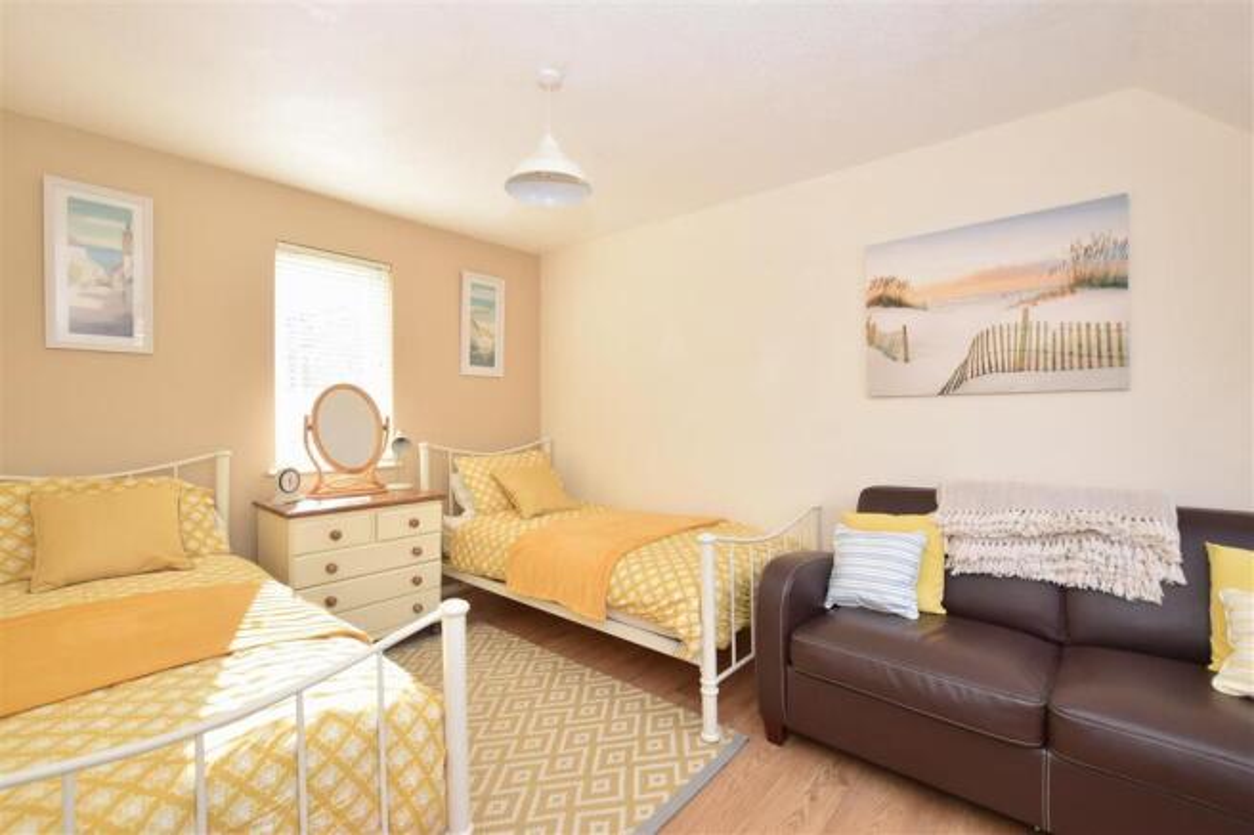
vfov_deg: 77.3
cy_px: 418
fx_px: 522
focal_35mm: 15
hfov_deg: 100.4
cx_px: 627
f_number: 9
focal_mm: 10
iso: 500
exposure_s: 1/60
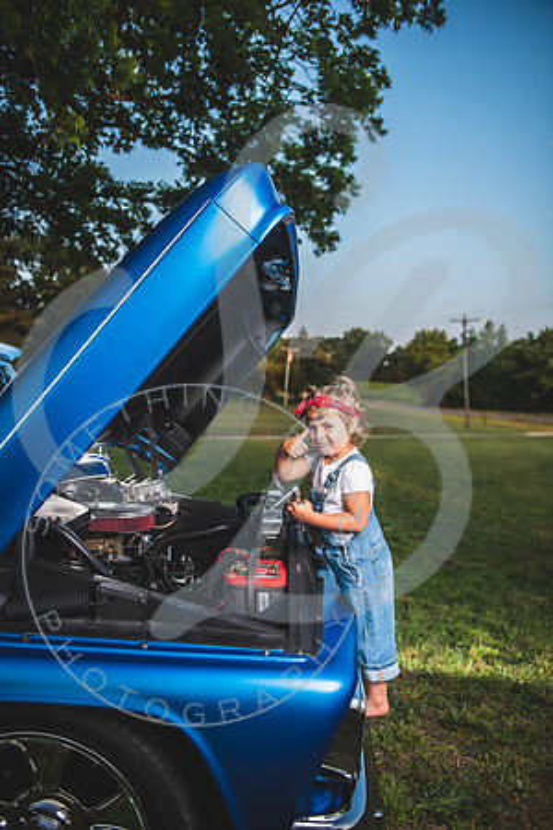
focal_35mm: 27
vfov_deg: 67.4
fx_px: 622
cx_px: 276
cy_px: 415
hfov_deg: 47.9
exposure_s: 1/500
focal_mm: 27
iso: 100
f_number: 2.8
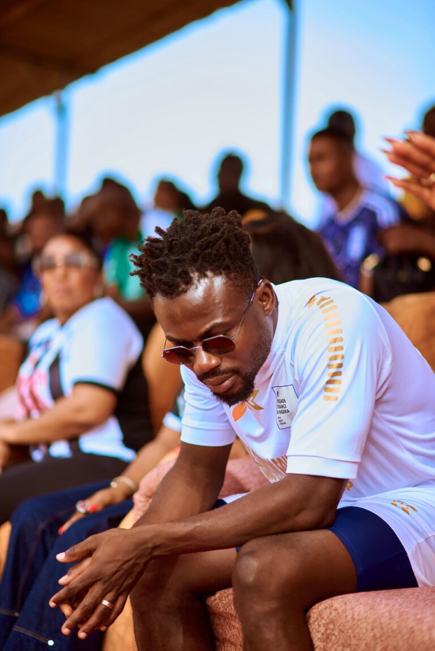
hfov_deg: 16.1
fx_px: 1539
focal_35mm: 85
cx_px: 218
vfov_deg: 23.9
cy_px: 326
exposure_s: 1/640
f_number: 1.8
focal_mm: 85
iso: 79
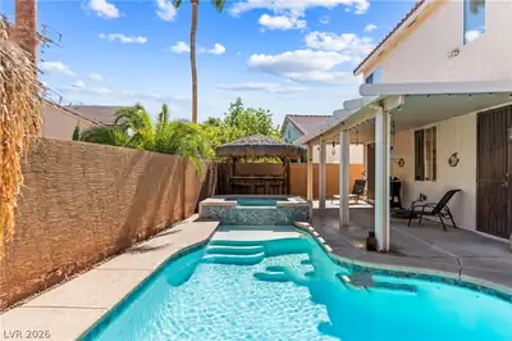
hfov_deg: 78.6
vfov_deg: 57.1
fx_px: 313
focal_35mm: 22
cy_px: 170
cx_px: 256
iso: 400
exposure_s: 1/8000
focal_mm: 22
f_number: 5
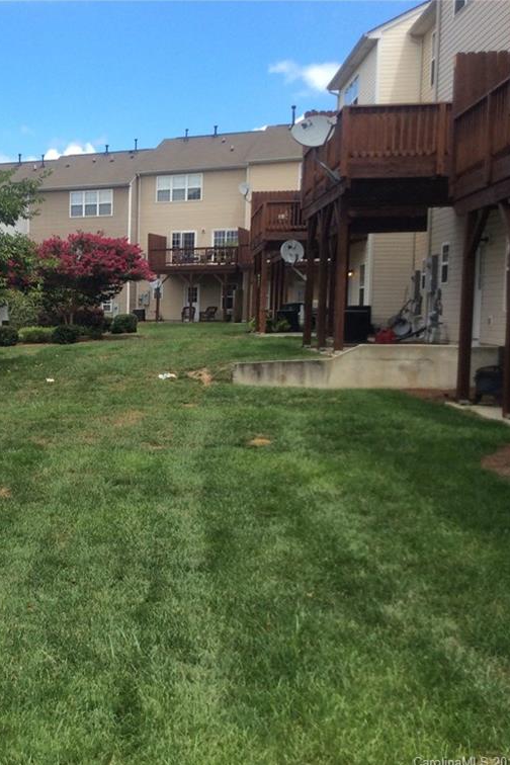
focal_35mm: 45
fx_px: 956
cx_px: 11
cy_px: 386
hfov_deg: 28.2
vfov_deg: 43.6
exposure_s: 1/784
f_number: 2.4
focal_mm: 3.3
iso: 32
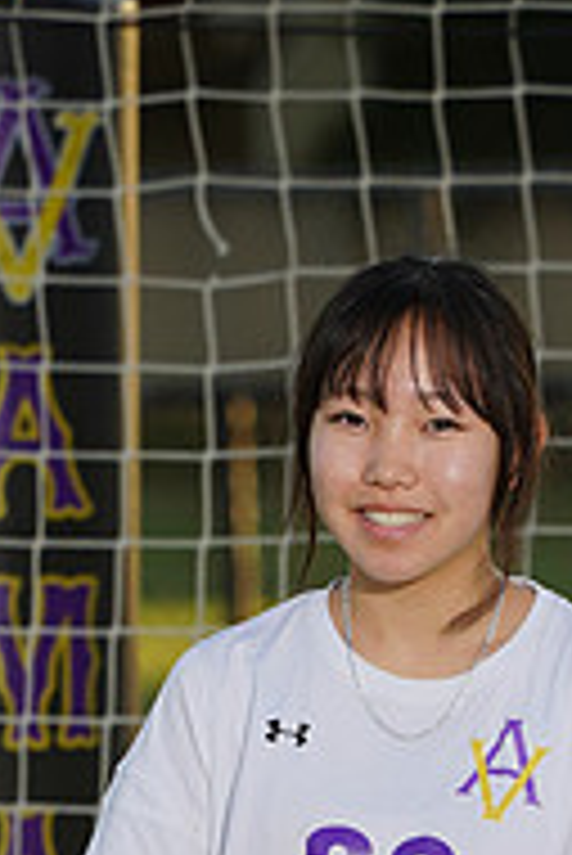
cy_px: 1274
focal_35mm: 925
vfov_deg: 2.2
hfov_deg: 1.5
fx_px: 22004
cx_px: 300
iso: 200
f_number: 9
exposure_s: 1/200
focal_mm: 303
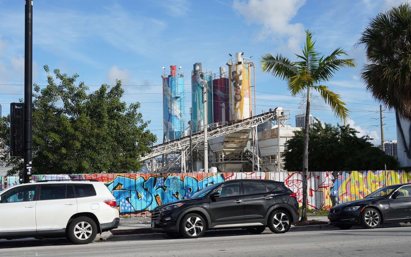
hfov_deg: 44.4
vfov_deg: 28.6
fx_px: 504
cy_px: 137
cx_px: 205
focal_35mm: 45
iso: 100
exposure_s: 1/100
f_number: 14
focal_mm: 44
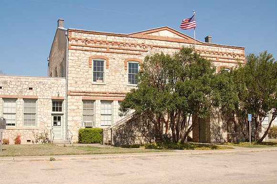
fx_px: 323
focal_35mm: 42
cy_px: 92
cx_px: 138
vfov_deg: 31.9
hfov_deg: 46.4
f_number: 10
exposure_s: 1/320
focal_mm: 28
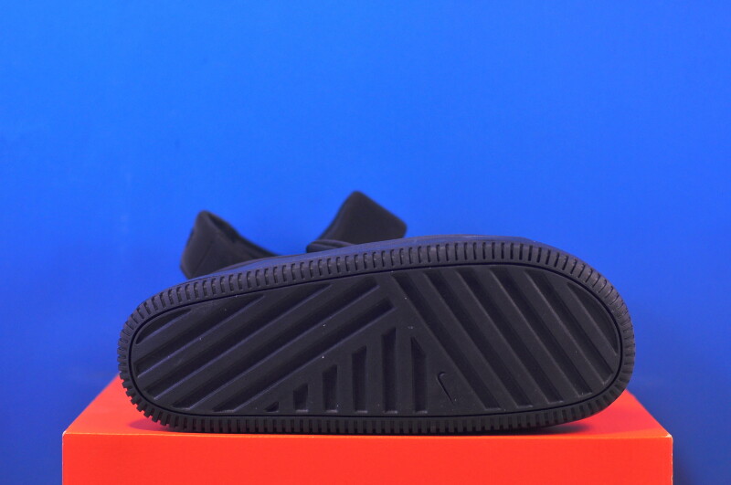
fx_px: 1521
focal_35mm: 75
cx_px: 366
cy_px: 242
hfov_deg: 27.0
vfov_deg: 18.1
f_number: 2.5
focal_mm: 50
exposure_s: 1/320
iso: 250
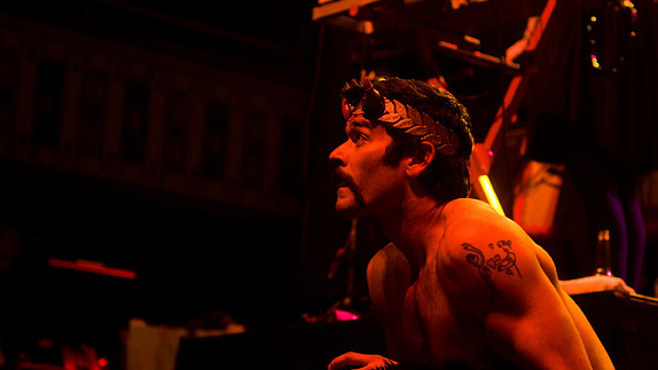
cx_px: 328
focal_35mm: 111
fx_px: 1937
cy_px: 208
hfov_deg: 19.3
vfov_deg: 10.9
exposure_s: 1/125
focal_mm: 70
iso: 640
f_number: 2.8
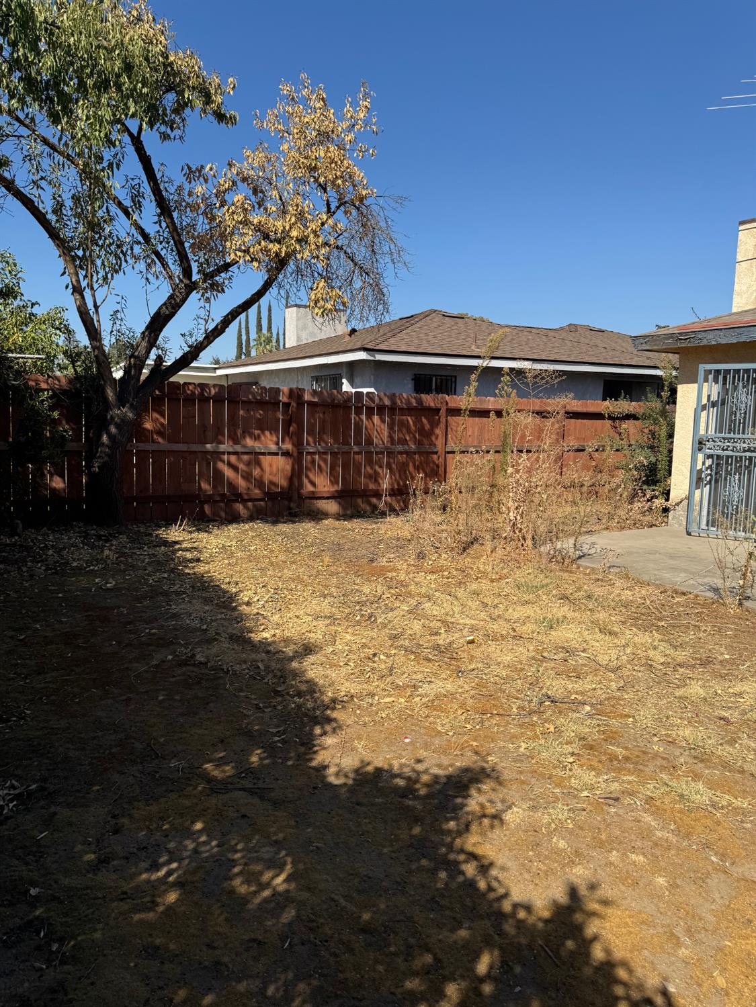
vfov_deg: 71.6
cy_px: 504
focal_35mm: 24
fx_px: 699
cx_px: 378
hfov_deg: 56.8
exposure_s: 1/4950
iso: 80
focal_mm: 6.76
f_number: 1.78
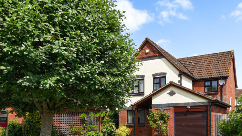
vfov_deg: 37.6
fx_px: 191
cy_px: 111
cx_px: 169
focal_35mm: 30
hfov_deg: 62.4
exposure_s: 1/250
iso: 125
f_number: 8
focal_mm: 13
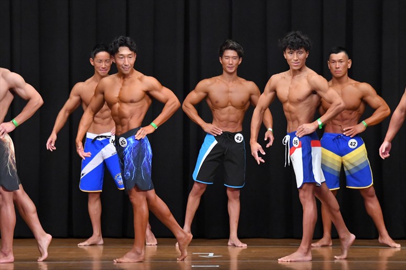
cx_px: 203
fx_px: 2536
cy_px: 135
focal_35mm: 225
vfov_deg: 6.1
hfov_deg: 9.2
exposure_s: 1/400
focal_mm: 150
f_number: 5.6
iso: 8000
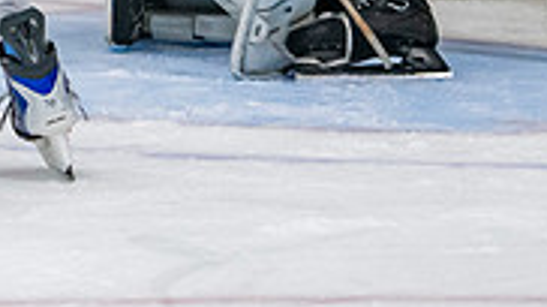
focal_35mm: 653
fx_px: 9463
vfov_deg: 1.9
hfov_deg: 3.3
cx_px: -273
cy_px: -358
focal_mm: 120
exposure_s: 1/640
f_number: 3.2
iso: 2000
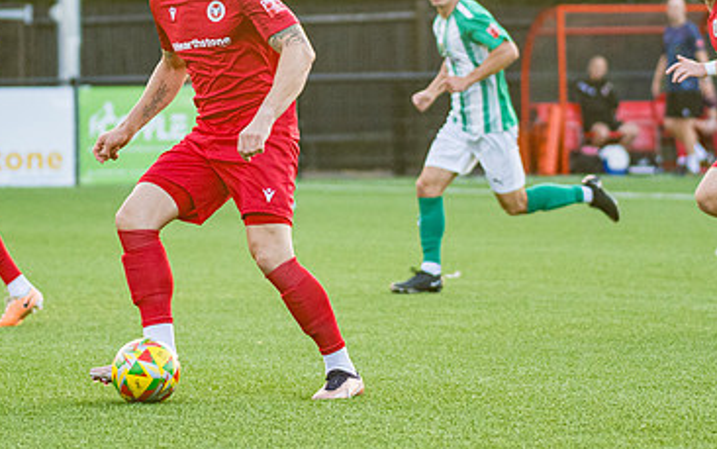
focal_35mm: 352
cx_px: 290
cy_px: 124
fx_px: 6880
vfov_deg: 3.7
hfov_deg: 6.0
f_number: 2.8
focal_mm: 125
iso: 1250
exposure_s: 1/1250
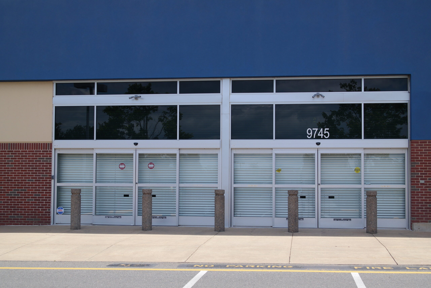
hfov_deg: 34.5
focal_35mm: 58
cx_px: 216
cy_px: 144
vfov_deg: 23.4
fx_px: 694
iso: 100
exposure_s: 1/250
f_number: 6.3
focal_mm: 38
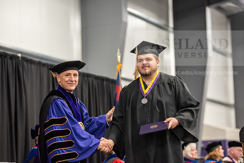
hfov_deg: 18.3
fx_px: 759
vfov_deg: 12.2
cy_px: 82
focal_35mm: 112
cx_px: 122
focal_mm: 112
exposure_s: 1/200
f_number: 3.2
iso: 2500
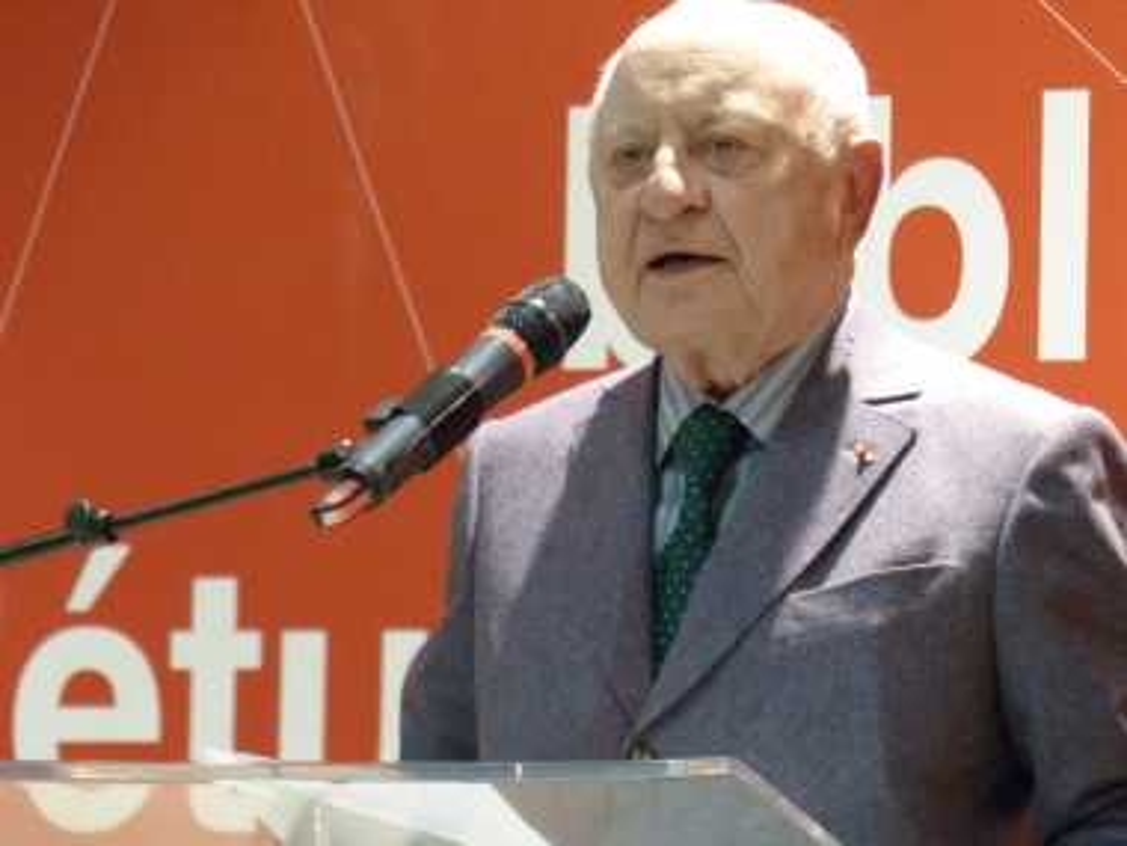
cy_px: 423
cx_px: 564
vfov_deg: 4.0
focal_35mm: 372
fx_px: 12111
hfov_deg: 5.3
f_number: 2.8
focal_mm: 67
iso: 800
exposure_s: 1/40
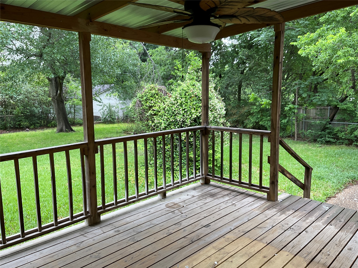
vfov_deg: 48.2
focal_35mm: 29
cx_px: 179
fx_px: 300
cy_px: 134
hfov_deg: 61.7
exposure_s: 1/122
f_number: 1.8
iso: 20
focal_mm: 3
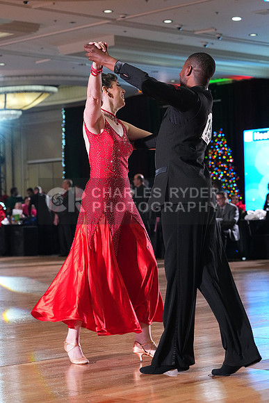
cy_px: 202
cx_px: 134
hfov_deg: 15.5
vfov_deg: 23.1
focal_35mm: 88
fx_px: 986
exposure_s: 1/400
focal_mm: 88
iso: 6400
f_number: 5
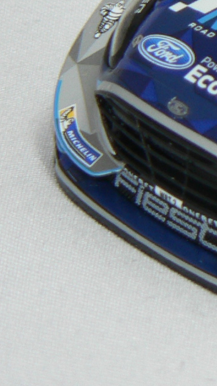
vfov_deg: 4.2
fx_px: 5303
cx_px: 601
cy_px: 12
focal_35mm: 518
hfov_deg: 2.3
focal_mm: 19.5
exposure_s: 1/60
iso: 80
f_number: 3.2
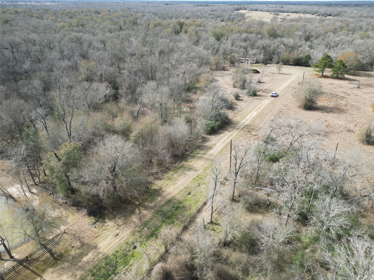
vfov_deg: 56.8
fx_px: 259
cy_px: 140
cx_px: 187
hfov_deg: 71.6
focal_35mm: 24
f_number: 1.7
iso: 100
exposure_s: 1/1000
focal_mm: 6.72
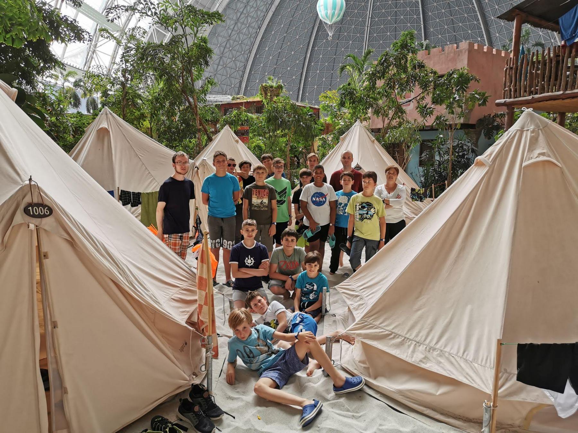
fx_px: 451
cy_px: 216
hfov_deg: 65.3
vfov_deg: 51.4
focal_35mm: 27
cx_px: 289
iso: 50
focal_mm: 5.58
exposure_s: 1/99.9
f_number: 1.8
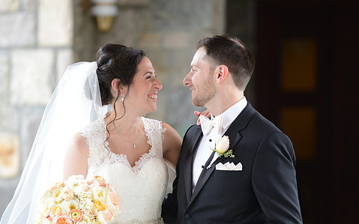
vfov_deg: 5.3
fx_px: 2416
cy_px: 136
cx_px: 150
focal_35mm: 247
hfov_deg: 8.5
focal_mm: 200
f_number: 4
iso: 500
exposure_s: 1/125
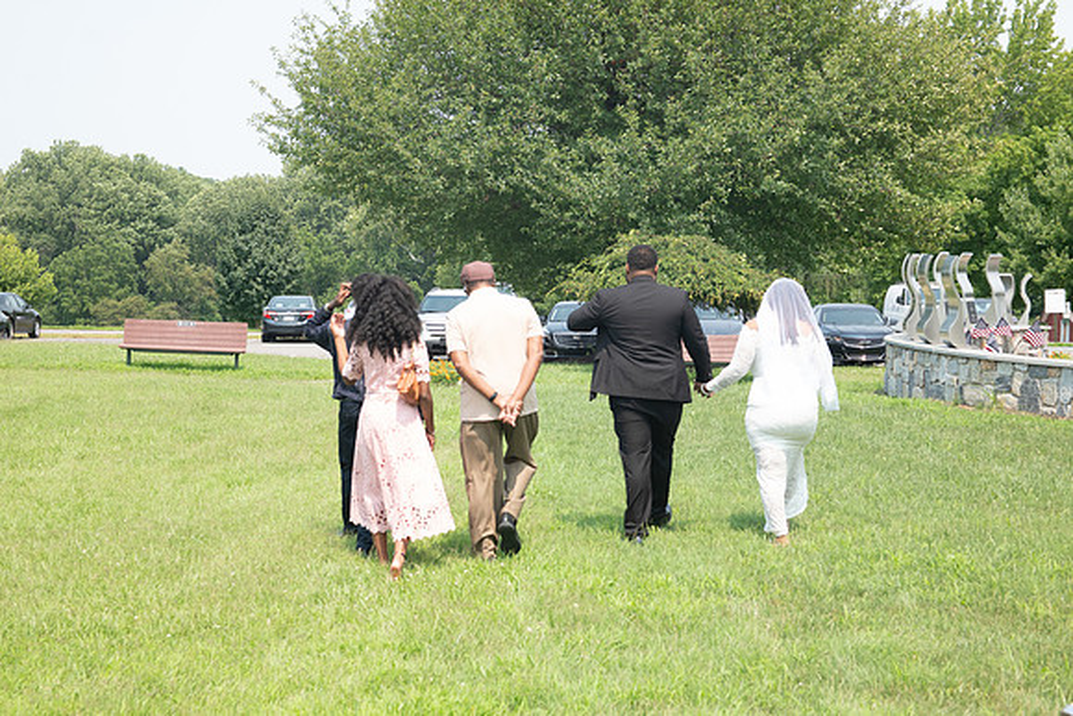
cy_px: 358
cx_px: 536
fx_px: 2176
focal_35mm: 73
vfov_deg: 18.7
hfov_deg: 27.7
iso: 800
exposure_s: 1/400
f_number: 6.3
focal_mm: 70
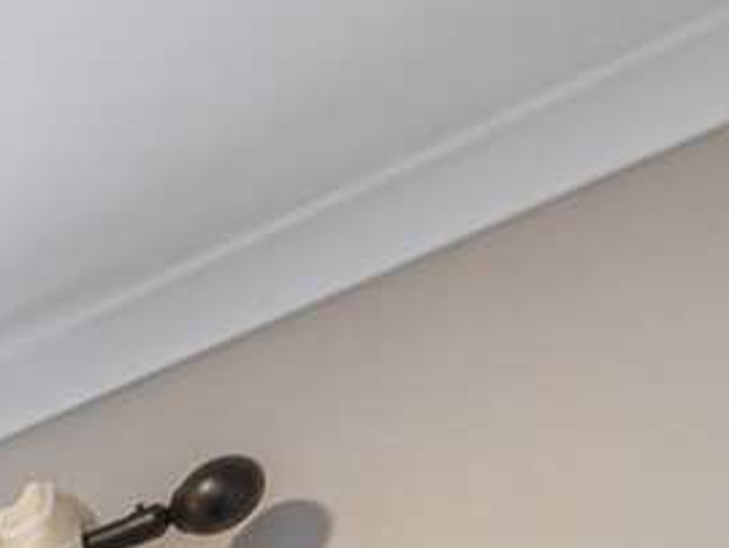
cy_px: 1620
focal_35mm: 96
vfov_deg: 10.8
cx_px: -1678
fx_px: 2023
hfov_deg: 10.3
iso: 200
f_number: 8
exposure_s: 1/4
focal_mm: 14
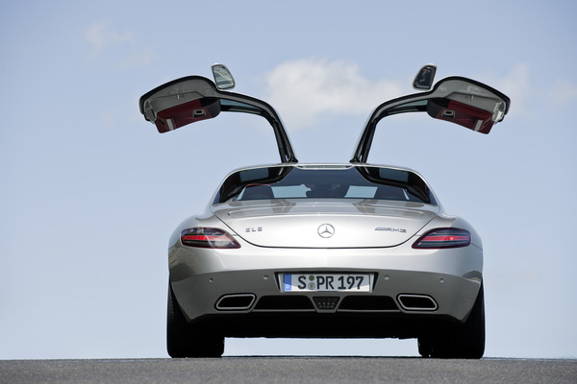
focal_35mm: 170
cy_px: 192
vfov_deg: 8.1
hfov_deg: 12.1
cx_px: 288
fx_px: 2725
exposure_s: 1/400
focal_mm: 170
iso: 100
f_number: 5
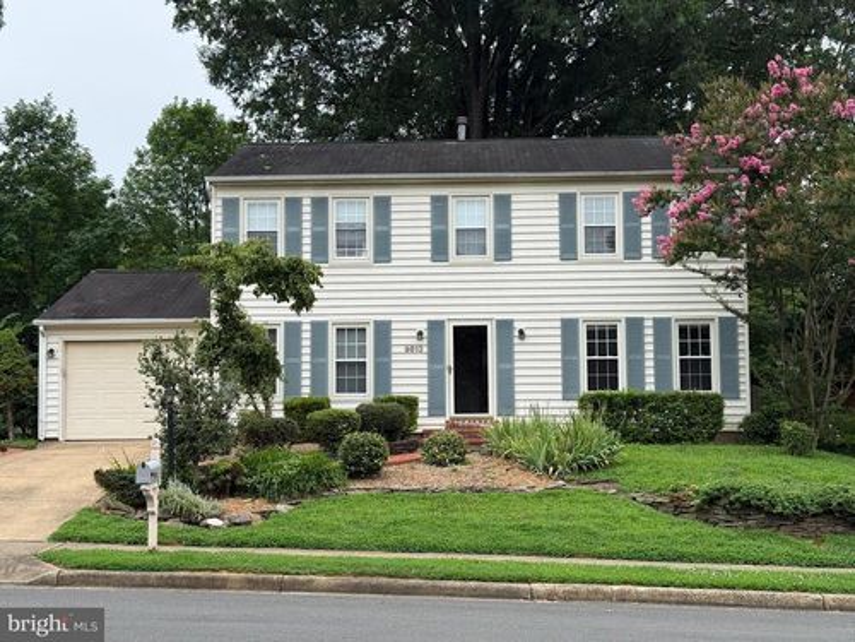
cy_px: 321
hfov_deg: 39.7
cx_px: 428
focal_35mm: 48
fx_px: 1186
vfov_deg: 30.3
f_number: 1.78
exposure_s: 1/1795
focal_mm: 6.76
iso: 80
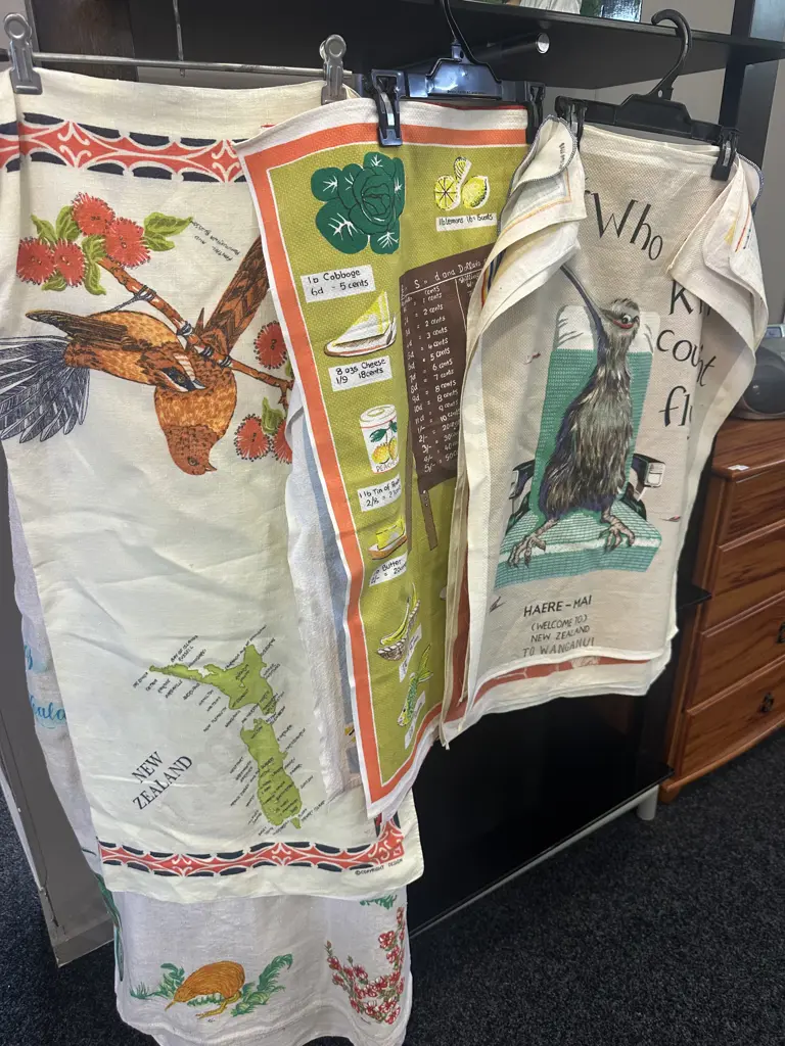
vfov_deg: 71.6
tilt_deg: -25.9
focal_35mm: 24
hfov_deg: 56.8
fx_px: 726
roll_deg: +0.9
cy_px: 523
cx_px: 392
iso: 125
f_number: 1.78
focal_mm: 6.86
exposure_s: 1/100
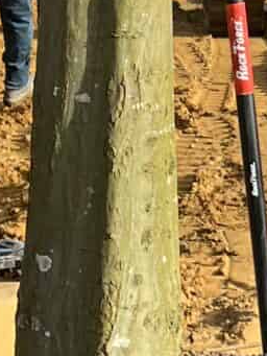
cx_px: 304
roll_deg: -2.1
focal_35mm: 195
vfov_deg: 10.1
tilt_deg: -7.4
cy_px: 139
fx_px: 2004
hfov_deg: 7.6
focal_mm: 5.7
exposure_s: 1/1808
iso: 50
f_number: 1.5
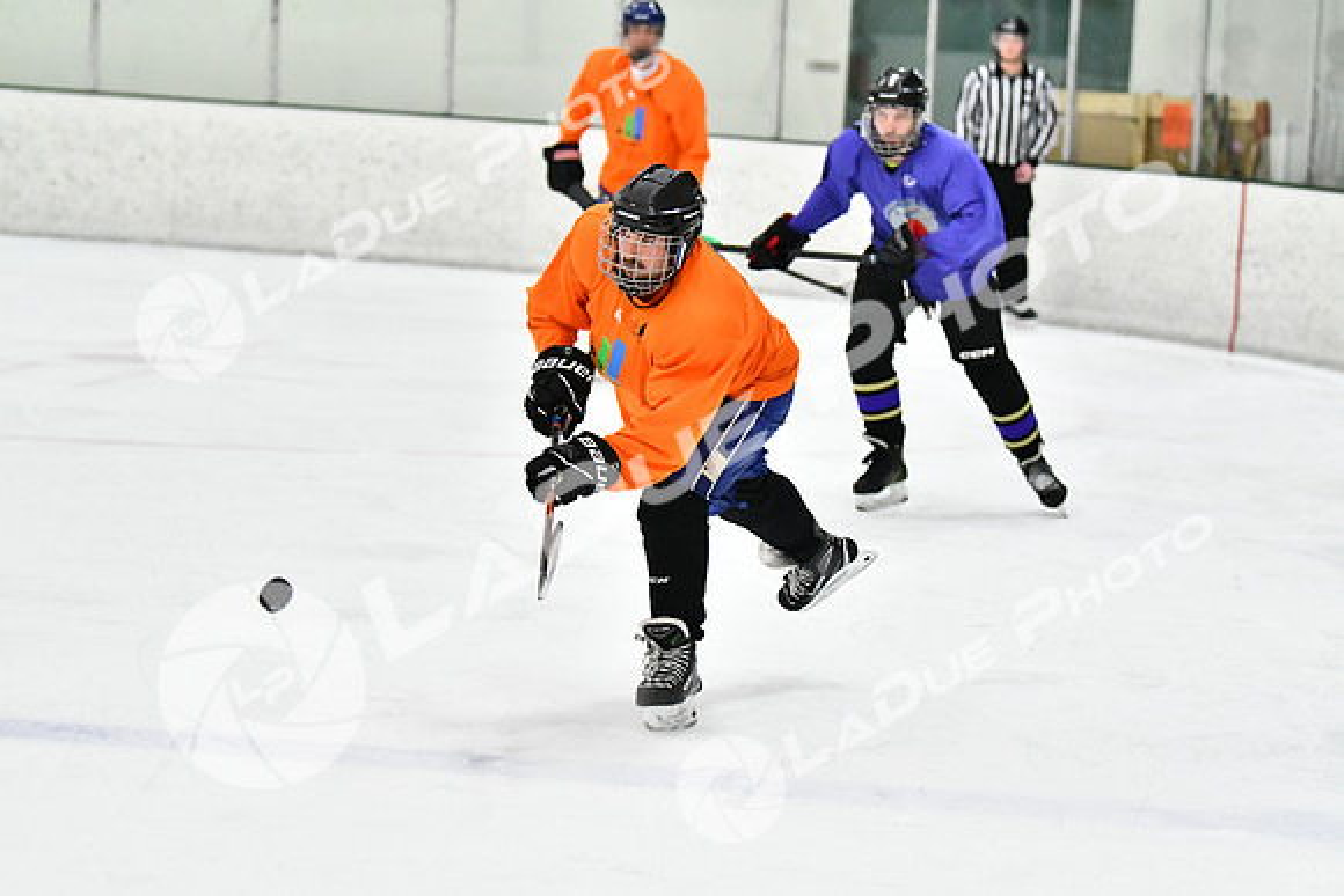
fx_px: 5713
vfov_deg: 9.0
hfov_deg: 13.4
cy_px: 448
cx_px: 672
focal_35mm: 153
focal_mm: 102
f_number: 2.8
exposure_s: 1/1600
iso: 6400
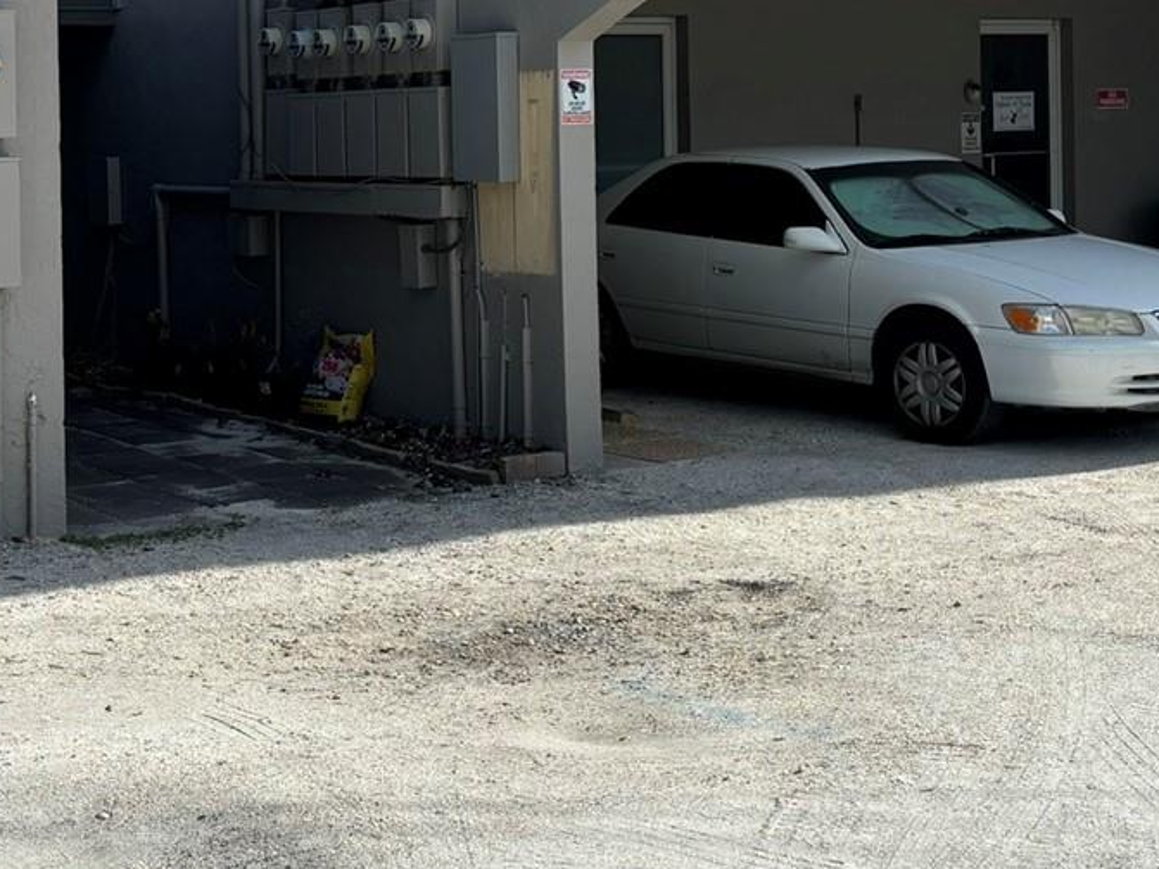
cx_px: 257
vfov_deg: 23.3
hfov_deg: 30.5
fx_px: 2075
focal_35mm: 62
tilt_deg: -0.6
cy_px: 180
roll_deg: +1.1
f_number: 1.6
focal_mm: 5.96
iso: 50
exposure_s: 1/2710
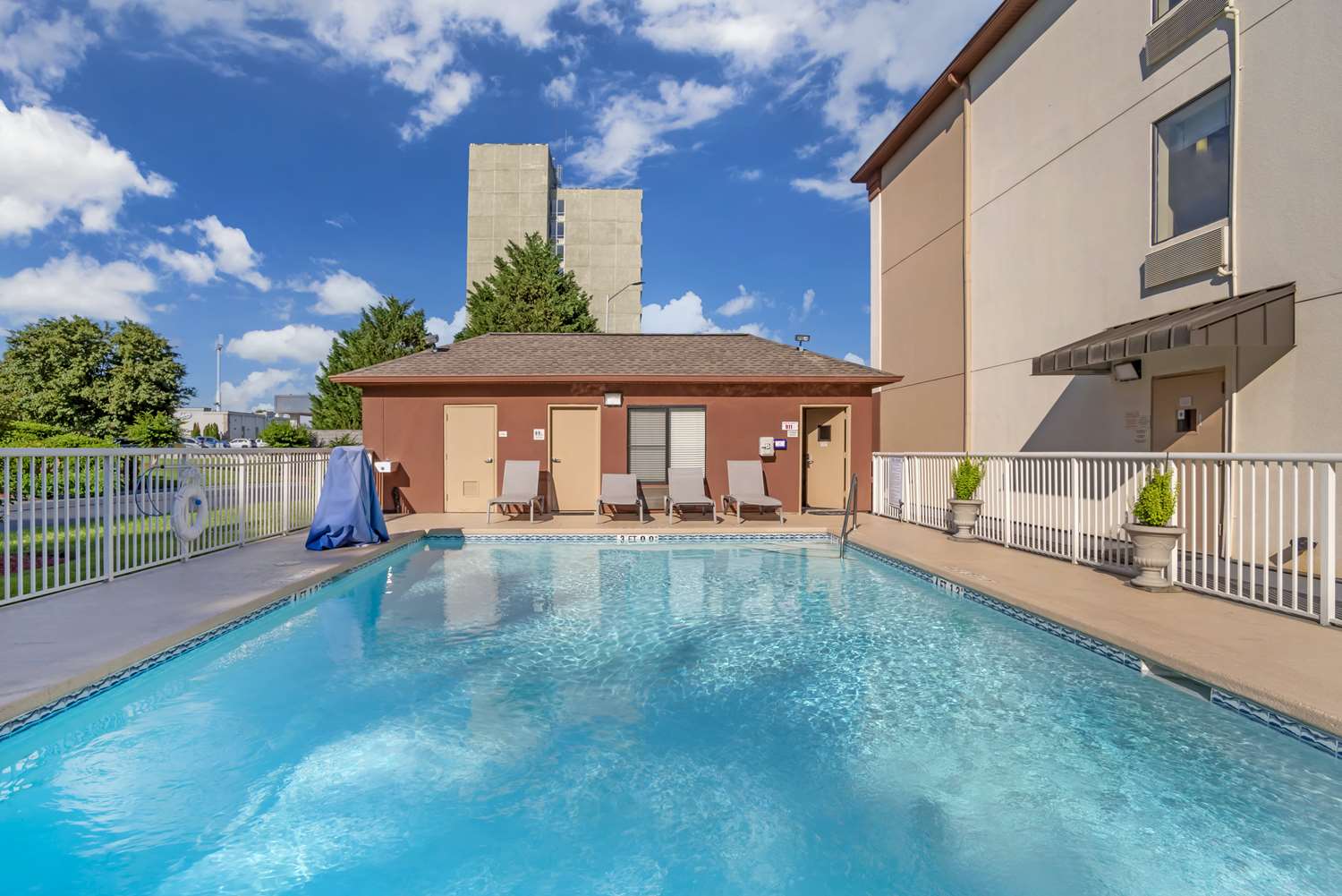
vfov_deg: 70.5
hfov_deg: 93.3
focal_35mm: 17
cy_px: 448
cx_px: 671
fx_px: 634
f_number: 11
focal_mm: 17
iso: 400
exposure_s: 1/200
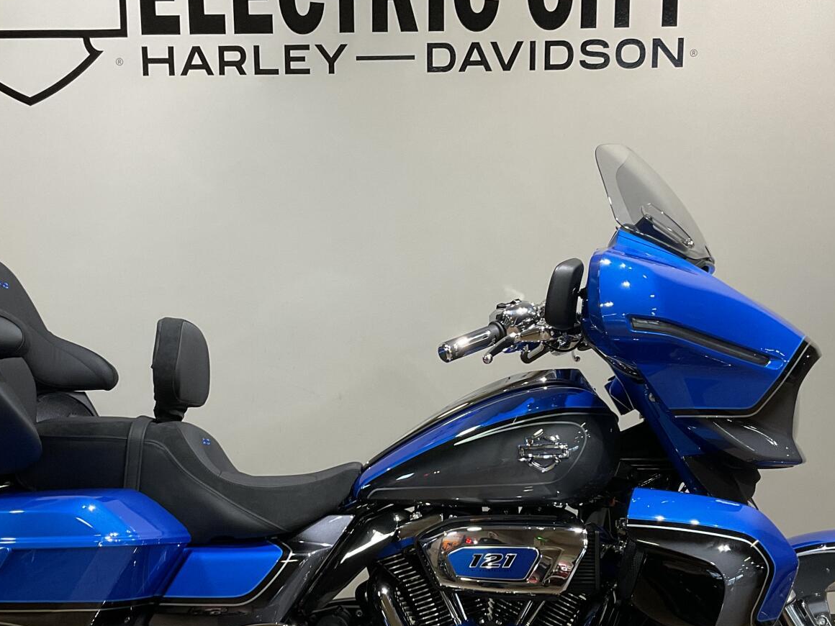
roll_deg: +0.3
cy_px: 391
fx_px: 1206
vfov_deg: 29.0
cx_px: 366
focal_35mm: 50
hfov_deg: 38.1
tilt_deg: -10.8
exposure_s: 1/60
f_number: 1.8
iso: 80
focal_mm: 3
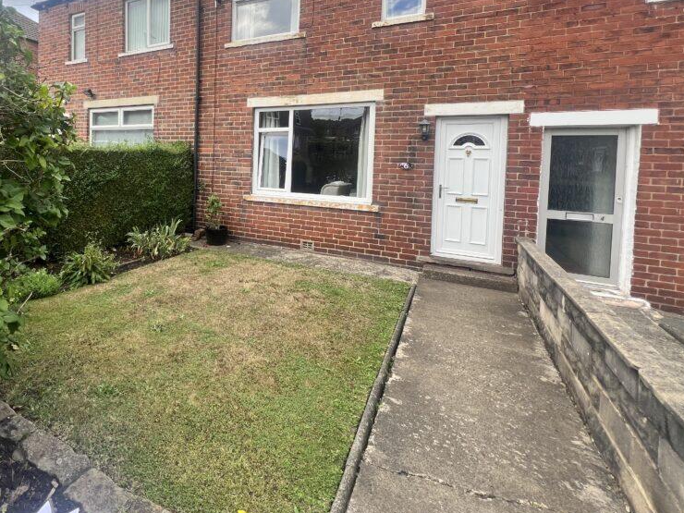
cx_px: 221
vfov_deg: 69.5
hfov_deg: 84.3
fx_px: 356
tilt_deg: -2.1
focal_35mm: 18
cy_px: 170
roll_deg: -1.5
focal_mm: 1.57
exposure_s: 1/314
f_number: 1.8
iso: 32
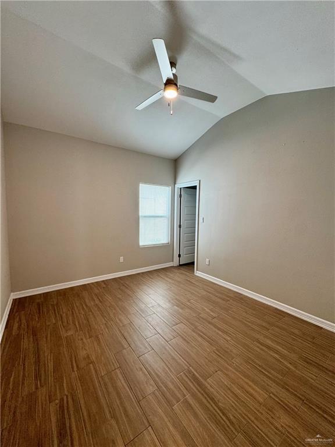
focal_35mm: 14
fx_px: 181
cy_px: 224
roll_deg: -0.4
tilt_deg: -3.5
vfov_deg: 102.1
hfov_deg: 85.7
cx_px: 168
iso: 160
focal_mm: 2.22
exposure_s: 1/120
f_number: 2.2
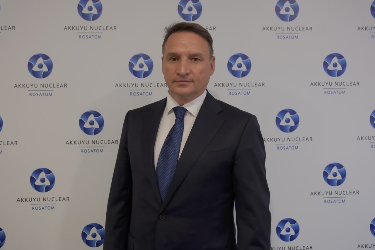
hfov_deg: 63.7
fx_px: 302
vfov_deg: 45.0
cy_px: 125
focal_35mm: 29
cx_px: 188
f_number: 4
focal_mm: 19.2
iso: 1600
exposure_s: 1/120
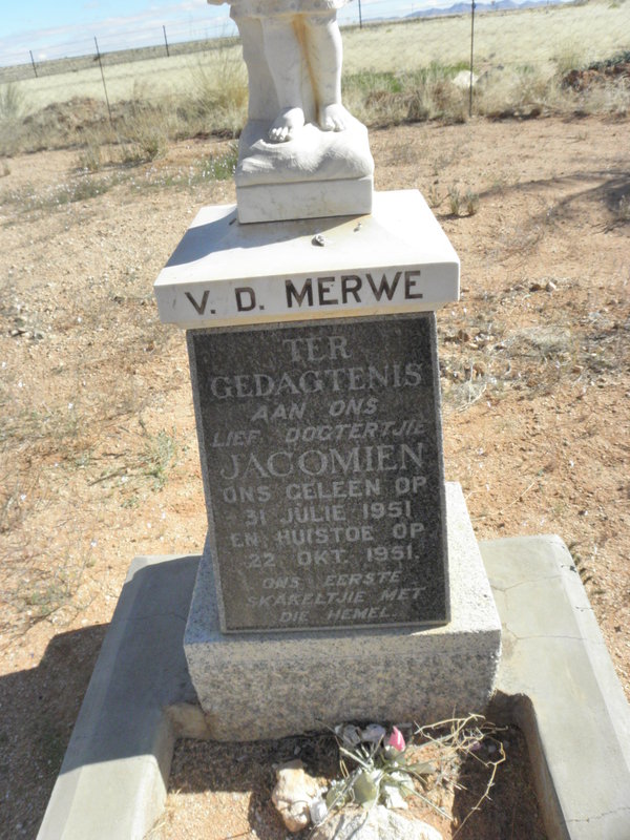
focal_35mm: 26
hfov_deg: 53.1
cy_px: 420
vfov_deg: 67.3
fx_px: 631
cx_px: 315
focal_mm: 4.6
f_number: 6.3
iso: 200
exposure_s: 1/800
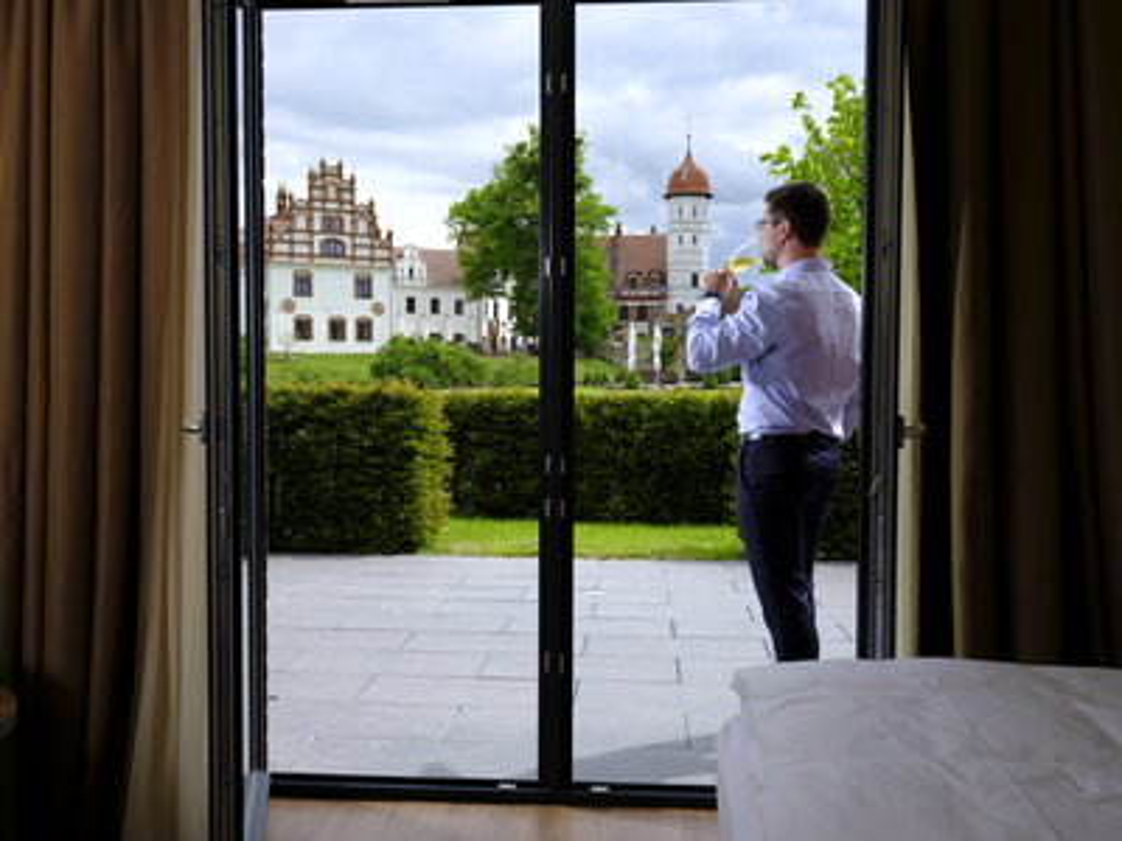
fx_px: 1167
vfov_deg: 39.7
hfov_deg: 51.4
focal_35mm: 36
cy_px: 420
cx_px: 561
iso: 200
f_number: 11
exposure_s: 1/125
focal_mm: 45
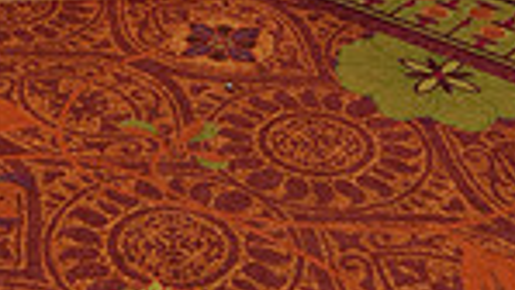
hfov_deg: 22.2
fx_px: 1298
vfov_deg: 10.8
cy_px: -414
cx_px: 114
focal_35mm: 95
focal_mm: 20
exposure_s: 1/125
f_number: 9
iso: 800
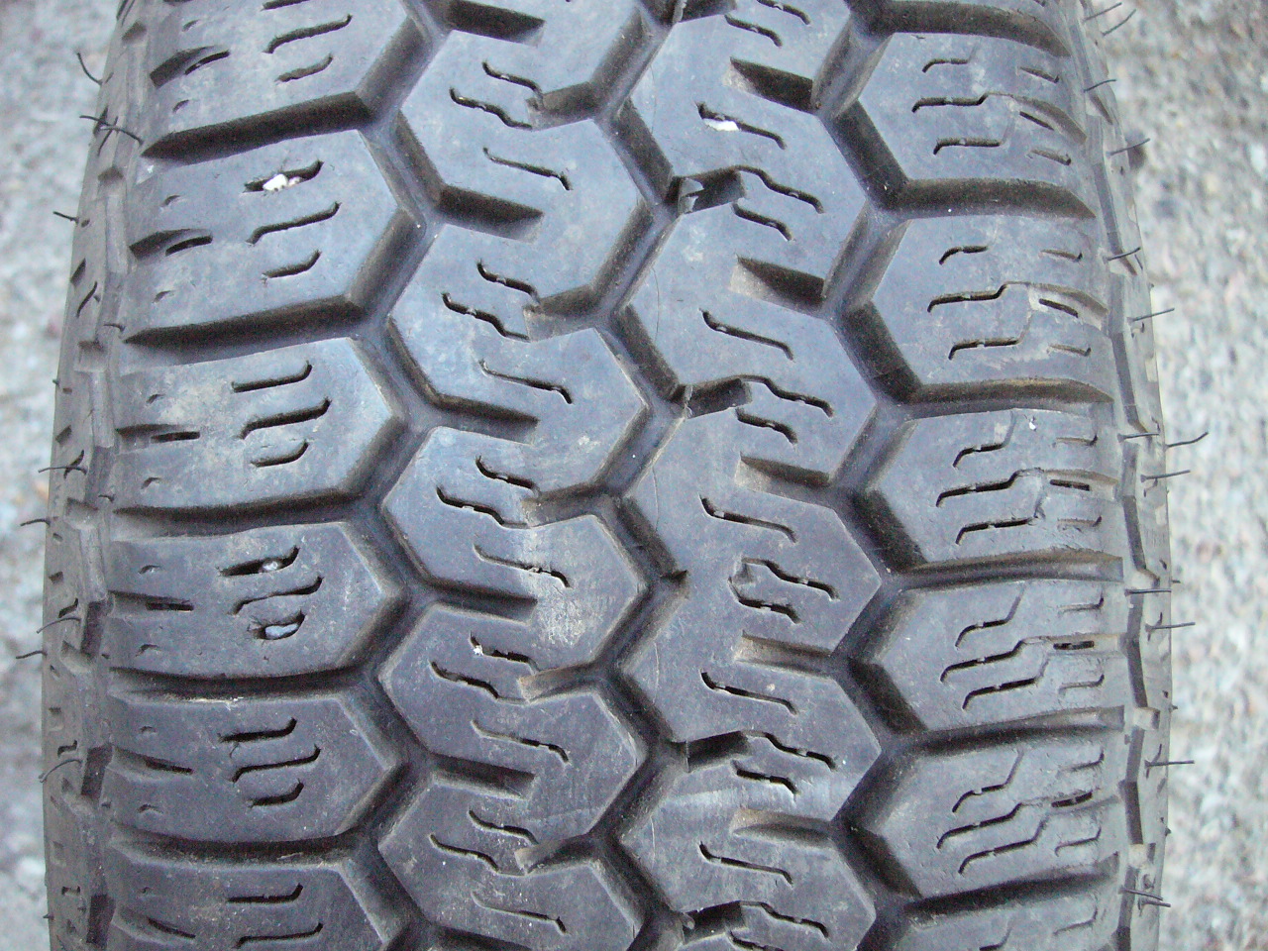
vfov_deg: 40.7
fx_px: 1282
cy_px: 476
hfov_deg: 52.6
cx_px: 634
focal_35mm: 35
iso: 400
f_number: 2.8
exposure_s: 1/80
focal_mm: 5.8
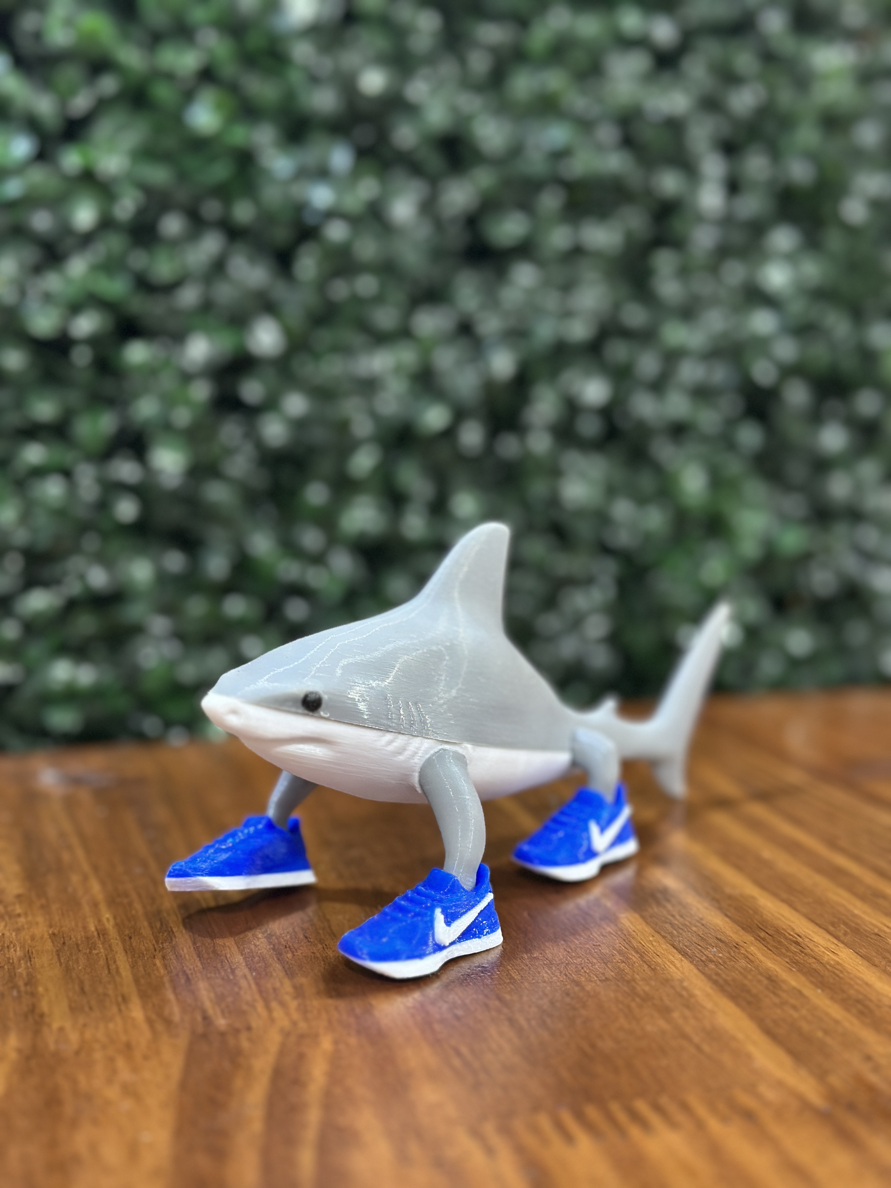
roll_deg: +0.1
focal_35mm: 48
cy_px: 594
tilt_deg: -7.6
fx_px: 1647
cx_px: 446
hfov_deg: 30.3
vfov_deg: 39.7
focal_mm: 6.86
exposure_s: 1/33
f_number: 1.78
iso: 320
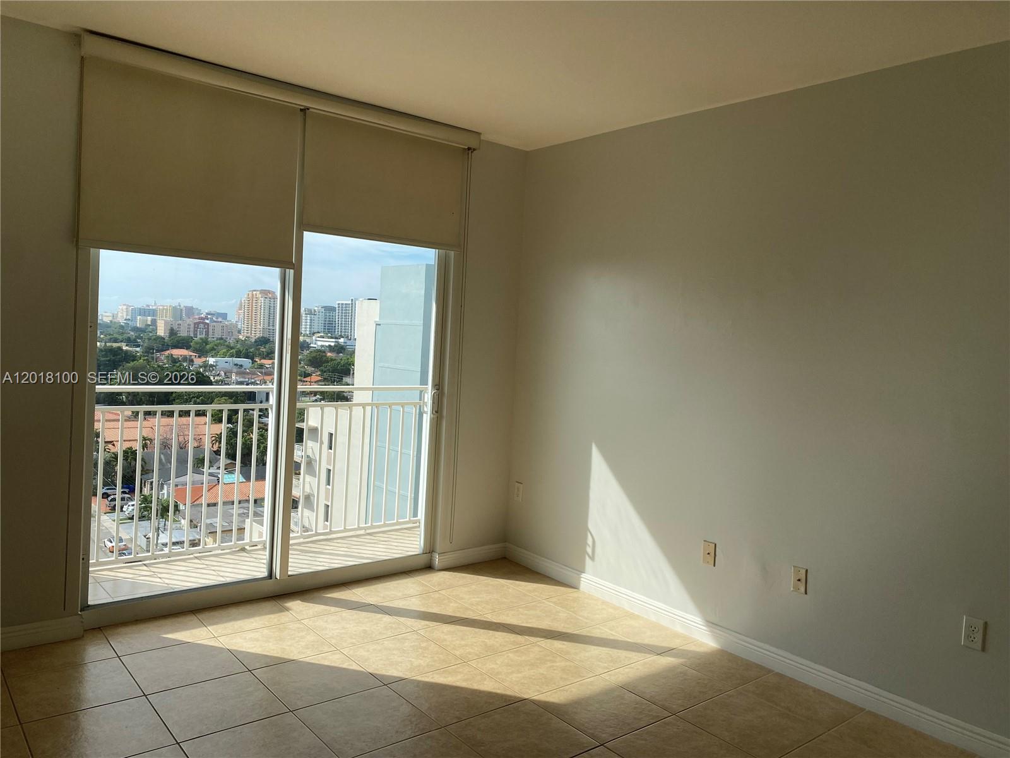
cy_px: 379
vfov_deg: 53.1
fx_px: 759
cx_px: 505
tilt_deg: -2.7
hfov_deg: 67.3
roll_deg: -2.5
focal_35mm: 26
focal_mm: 4.25
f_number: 1.8
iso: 32
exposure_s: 1/2625
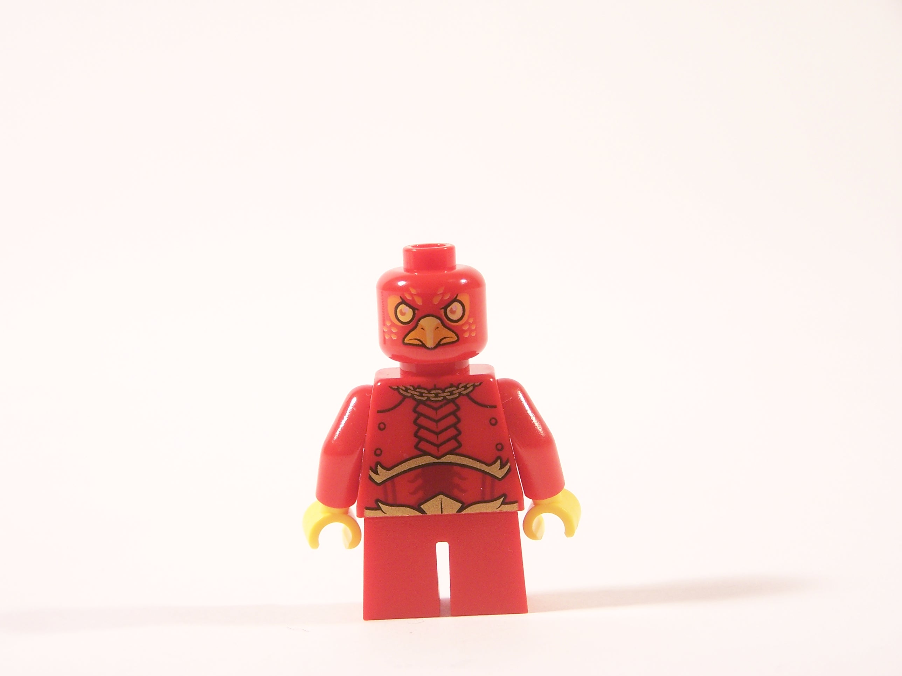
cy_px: 338
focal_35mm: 117
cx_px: 451
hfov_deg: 16.8
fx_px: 3049
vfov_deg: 12.7
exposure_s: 1/15
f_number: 3.2
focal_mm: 19.4
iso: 100
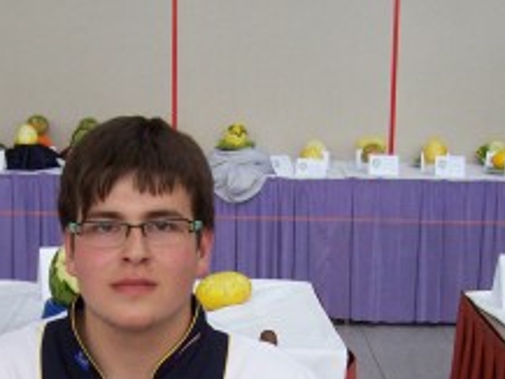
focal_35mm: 84
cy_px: 407
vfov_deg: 17.1
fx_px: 1226
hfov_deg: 23.2
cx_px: 186
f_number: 2.8
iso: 140
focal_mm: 6.3
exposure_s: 1/60
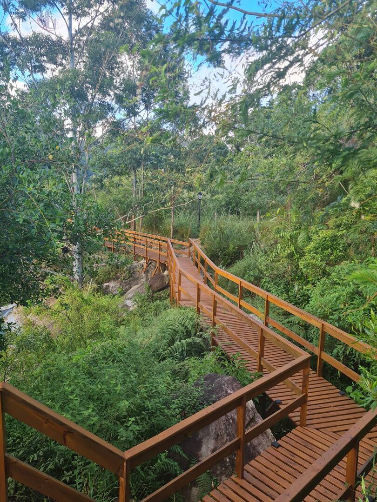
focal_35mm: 26
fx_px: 378
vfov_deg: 67.3
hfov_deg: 53.1
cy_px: 251
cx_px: 188
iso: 50
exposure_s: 1/222
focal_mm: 5.4
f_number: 1.8
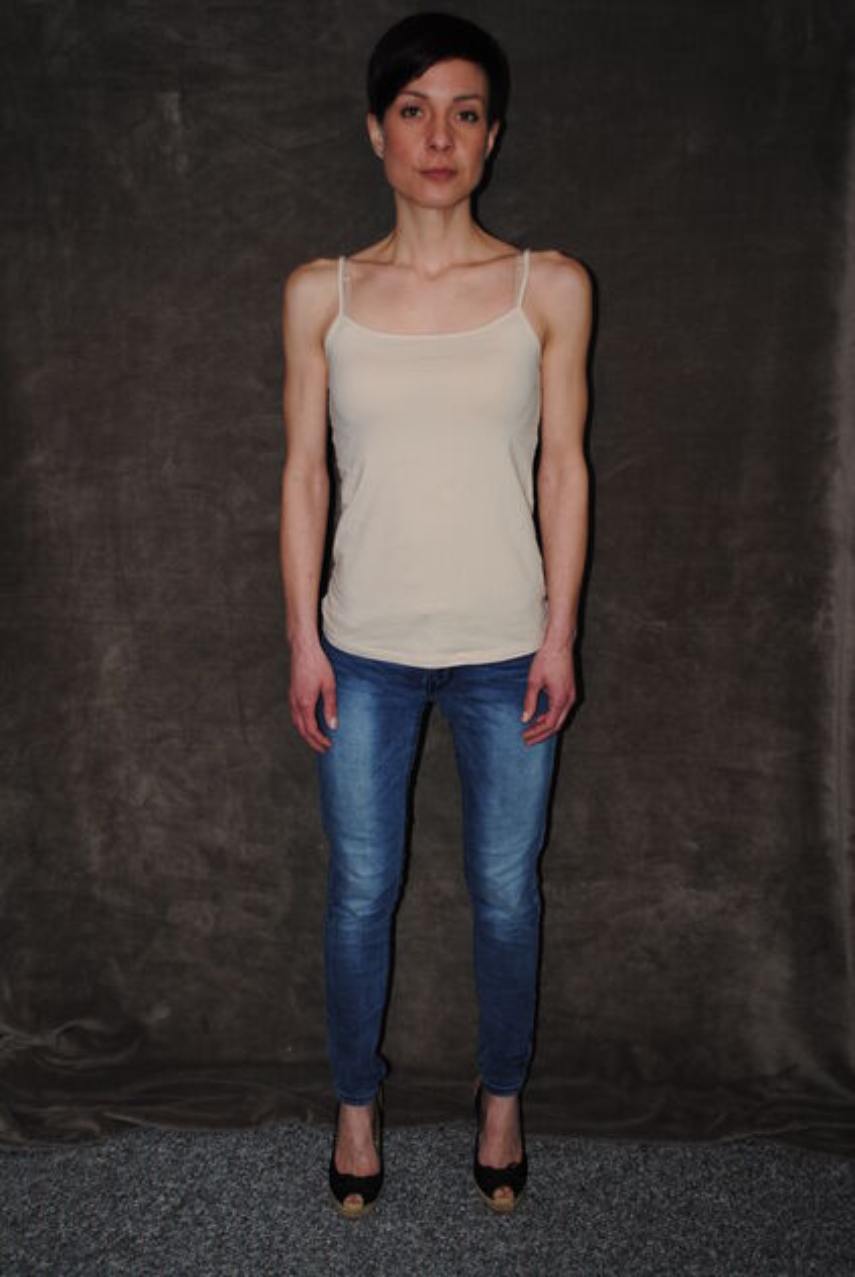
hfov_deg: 32.0
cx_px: 428
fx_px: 1492
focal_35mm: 42
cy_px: 638
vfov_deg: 46.3
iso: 200
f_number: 4.5
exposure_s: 1/60
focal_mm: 28
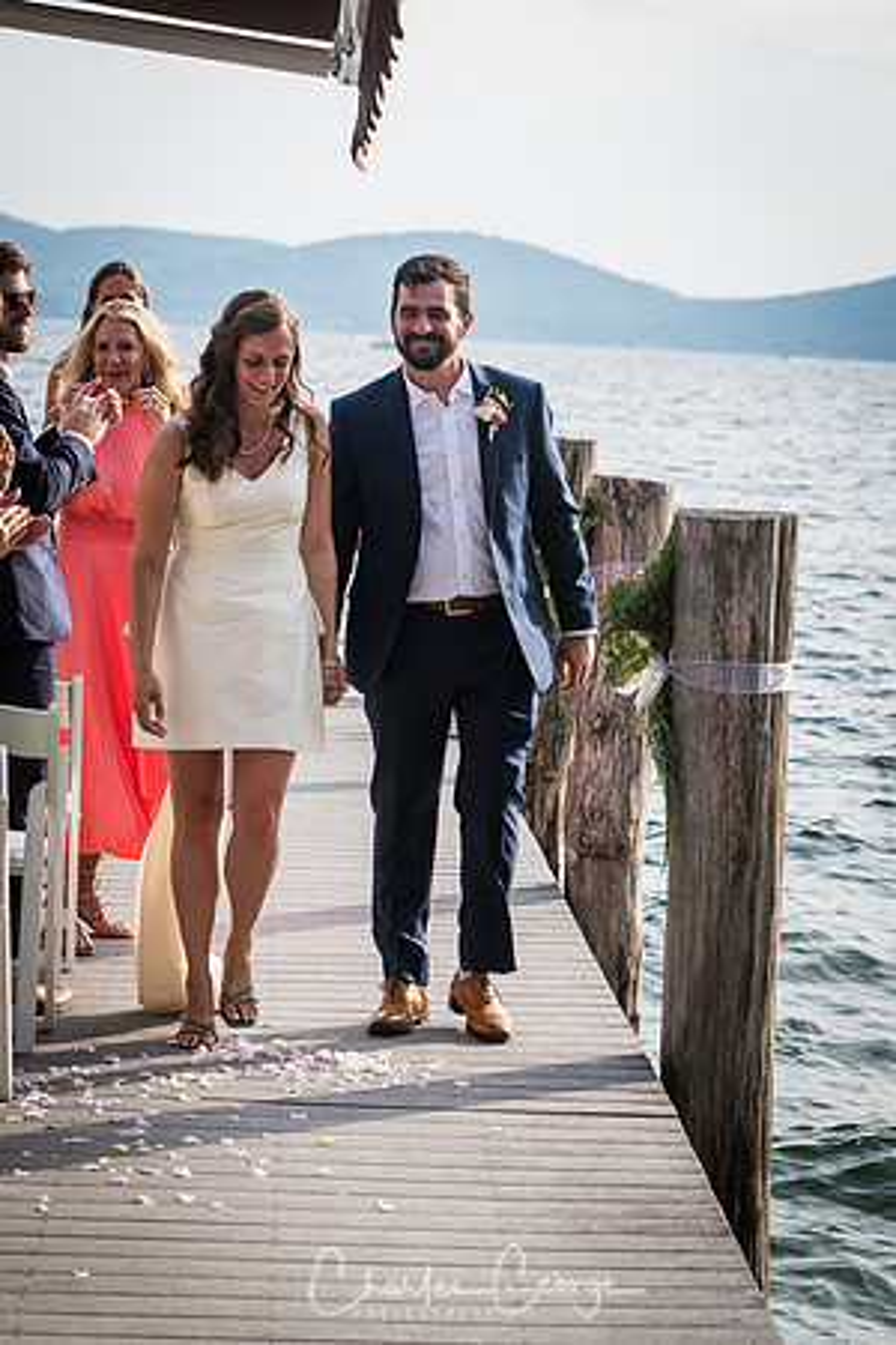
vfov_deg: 19.5
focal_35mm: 105
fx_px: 3920
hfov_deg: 13.0
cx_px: 448
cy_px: 672
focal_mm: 70
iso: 200
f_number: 4
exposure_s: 1/800
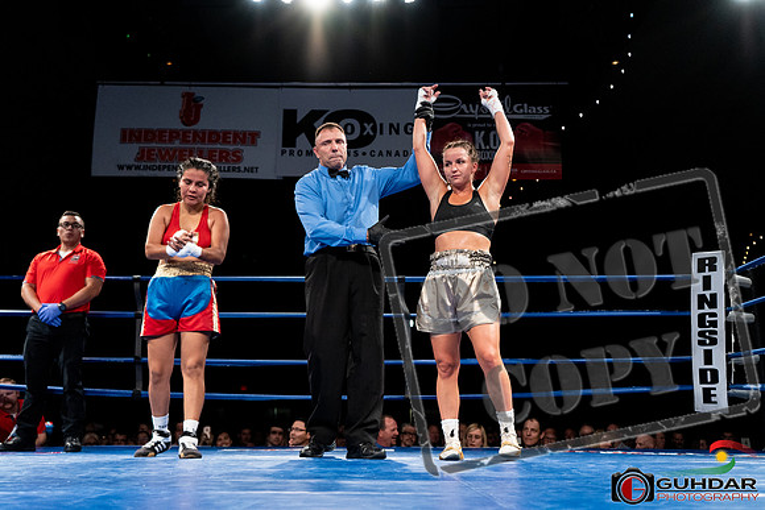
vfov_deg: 36.9
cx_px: 382
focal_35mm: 36
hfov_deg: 53.1
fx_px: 765
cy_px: 255
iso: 3200
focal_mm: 36
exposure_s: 1/800
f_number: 4
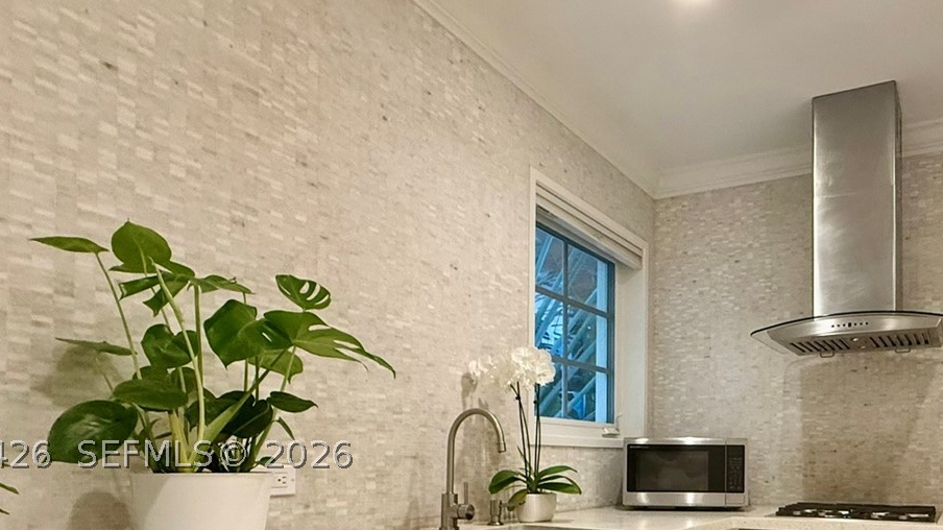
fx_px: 675
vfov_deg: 40.3
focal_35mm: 27
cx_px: 672
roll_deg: +0.3
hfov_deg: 66.8
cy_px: 454
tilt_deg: +1.6
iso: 400
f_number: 2.2
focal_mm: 2.22
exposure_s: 1/60
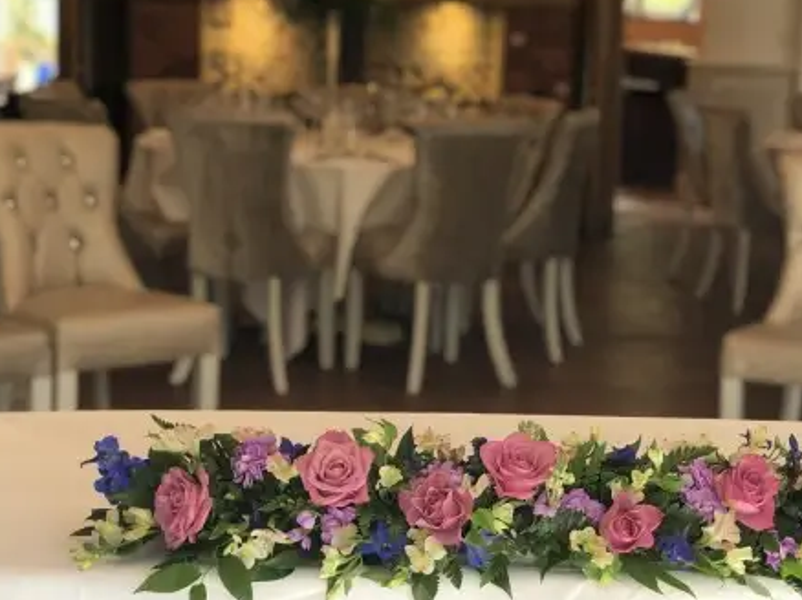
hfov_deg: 25.5
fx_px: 1760
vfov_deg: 19.4
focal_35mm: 76
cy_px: 309
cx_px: 538
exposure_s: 1/50
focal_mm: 6
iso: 25
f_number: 2.4
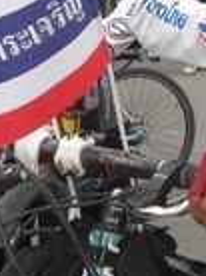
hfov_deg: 10.7
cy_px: 53
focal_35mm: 137
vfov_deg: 14.3
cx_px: 174
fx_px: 1090
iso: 64
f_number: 5.6
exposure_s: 1/129
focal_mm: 5.7
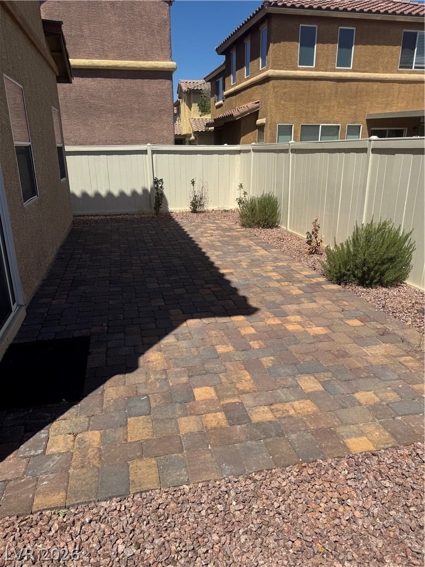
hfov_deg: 56.8
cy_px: 284
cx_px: 212
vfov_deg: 71.6
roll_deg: +0.9
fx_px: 393
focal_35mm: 24
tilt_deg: -19.9
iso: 80
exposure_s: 1/6410
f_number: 1.78
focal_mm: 6.76
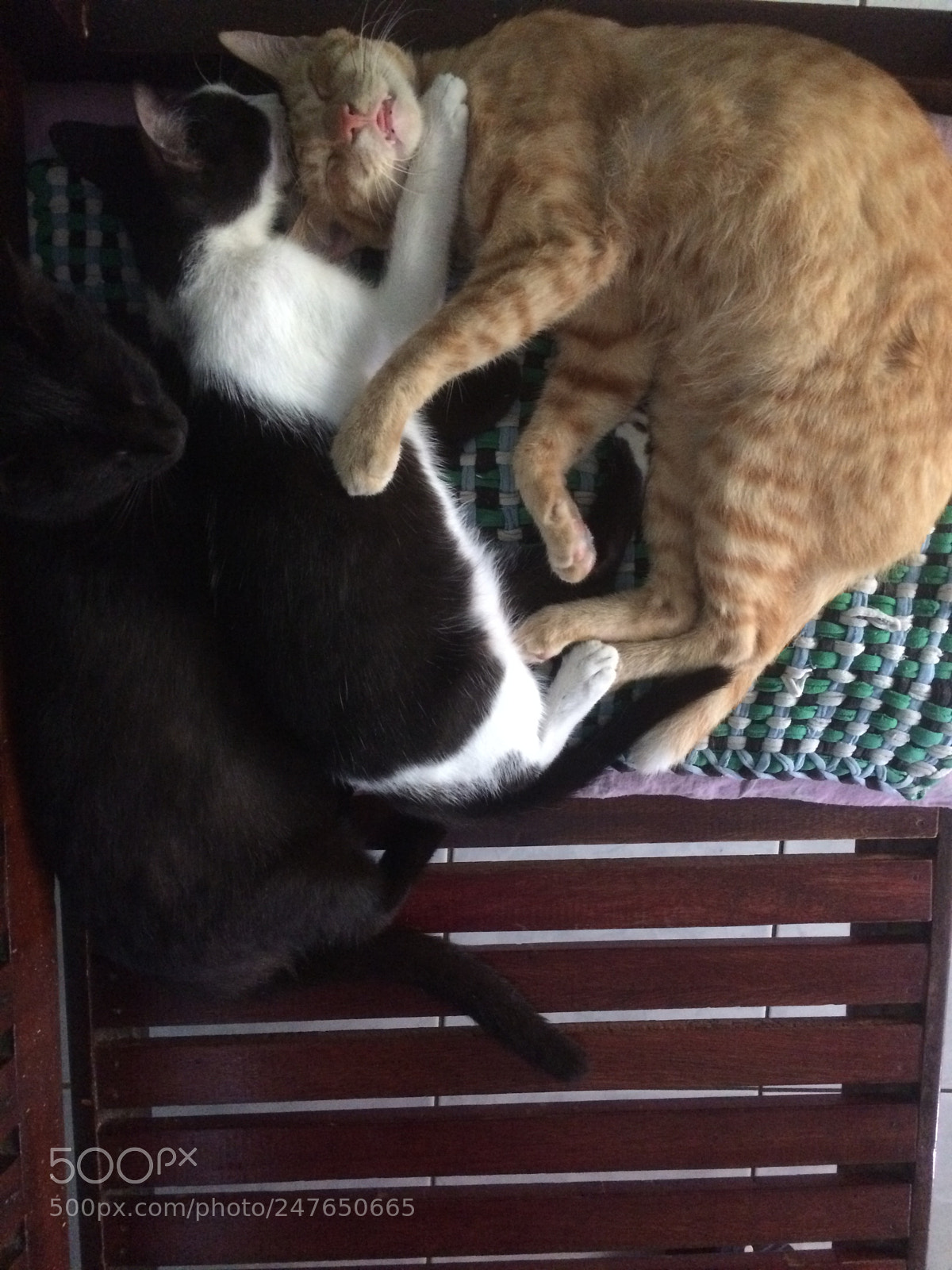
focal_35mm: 29
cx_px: 476
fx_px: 1063
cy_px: 635
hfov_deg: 48.2
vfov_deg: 61.7
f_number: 2.2
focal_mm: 4.15
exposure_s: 1/15
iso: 400
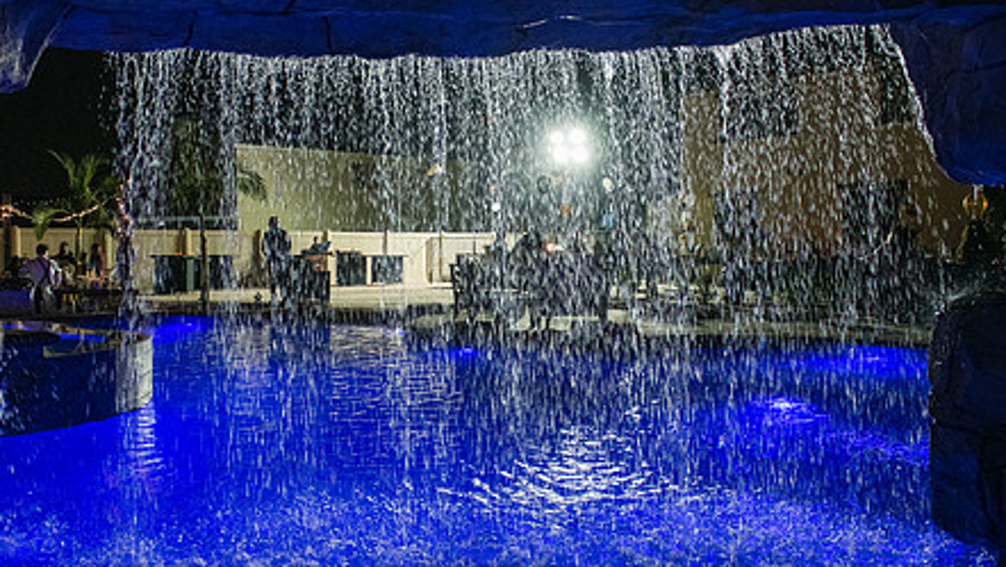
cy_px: 279
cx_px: 405
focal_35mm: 33
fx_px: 881
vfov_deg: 35.7
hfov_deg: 59.0
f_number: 5
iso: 2500
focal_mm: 24
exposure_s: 1/125
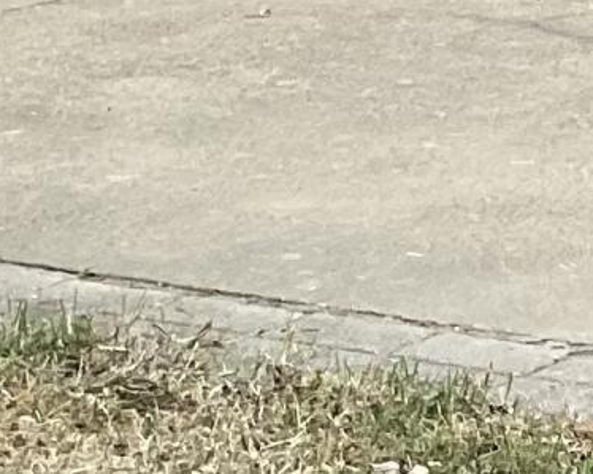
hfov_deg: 8.5
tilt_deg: +3.3
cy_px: -705
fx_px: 3983
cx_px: 545
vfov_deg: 6.5
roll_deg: +1.1
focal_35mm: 227
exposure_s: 1/120
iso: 32
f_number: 1.8
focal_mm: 3
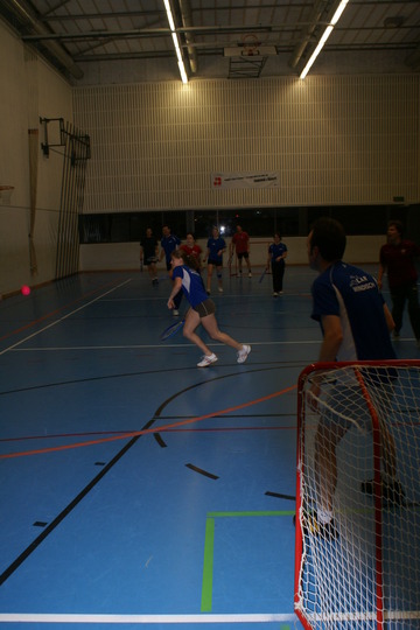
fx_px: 525
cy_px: 315
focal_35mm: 30
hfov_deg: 43.6
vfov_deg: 61.9
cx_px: 210
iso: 400
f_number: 5.6
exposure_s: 1/60
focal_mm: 20
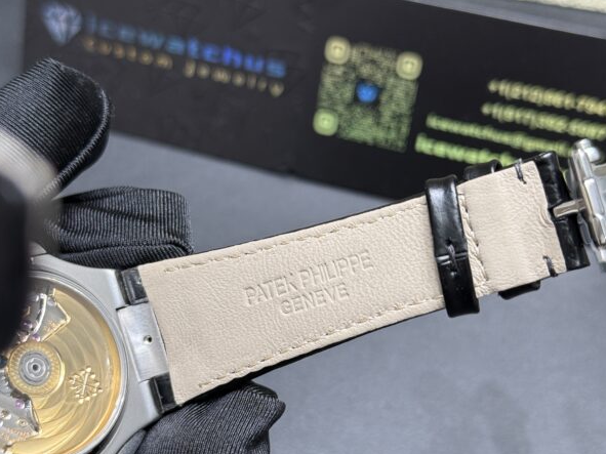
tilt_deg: -50.9
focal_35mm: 65
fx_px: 1138
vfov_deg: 22.5
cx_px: 301
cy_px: 278
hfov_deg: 29.8
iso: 80
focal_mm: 6.76
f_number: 1.78
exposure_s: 1/50
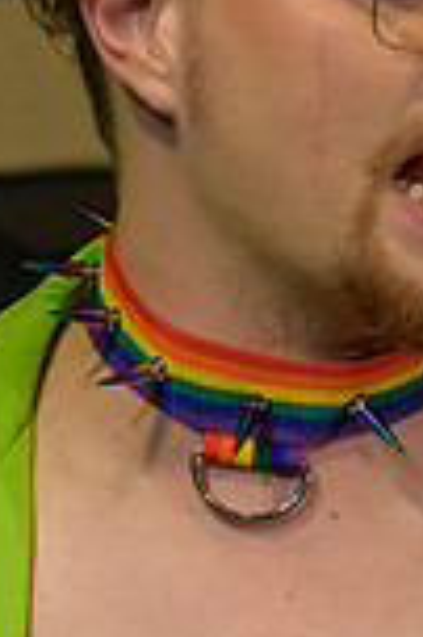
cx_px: 331
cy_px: 360
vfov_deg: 3.6
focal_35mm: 578
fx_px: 10210
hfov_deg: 2.4
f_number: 4.8
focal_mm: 130
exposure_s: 1/125
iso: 4000
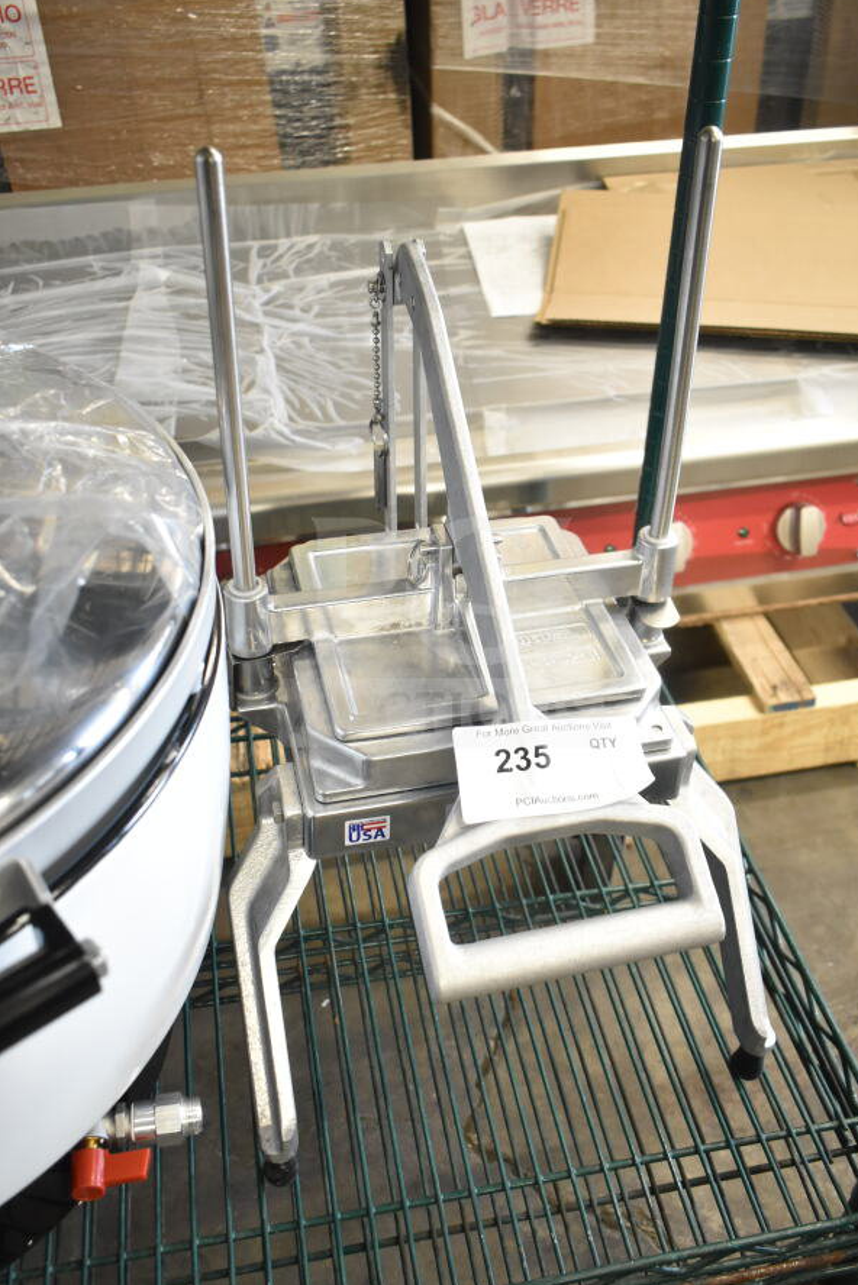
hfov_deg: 38.9
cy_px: 632
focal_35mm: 34
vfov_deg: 55.8
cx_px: 441
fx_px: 1214
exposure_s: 1/50
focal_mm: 22
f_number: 3.8
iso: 1600
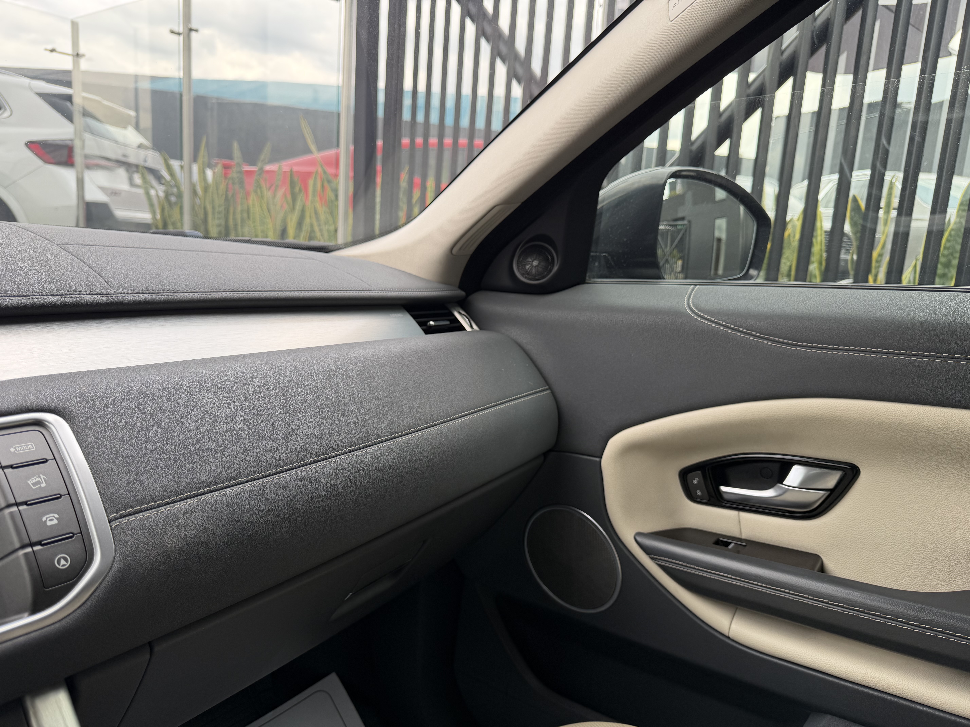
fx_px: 673
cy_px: 364
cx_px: 485
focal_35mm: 24
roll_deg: -3.3
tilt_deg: -10.1
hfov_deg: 71.6
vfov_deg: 56.8
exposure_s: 1/167
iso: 64
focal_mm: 6.76
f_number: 1.78
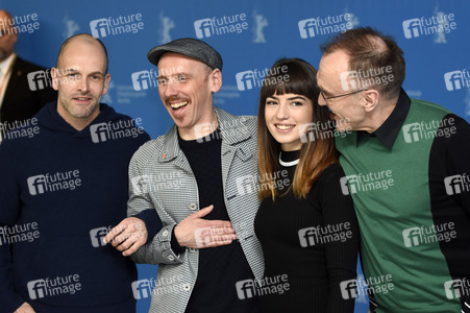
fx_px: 1370
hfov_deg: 19.5
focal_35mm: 105
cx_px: 235
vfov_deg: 13.0
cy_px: 156
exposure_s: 1/320
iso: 640
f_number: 3.2
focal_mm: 70
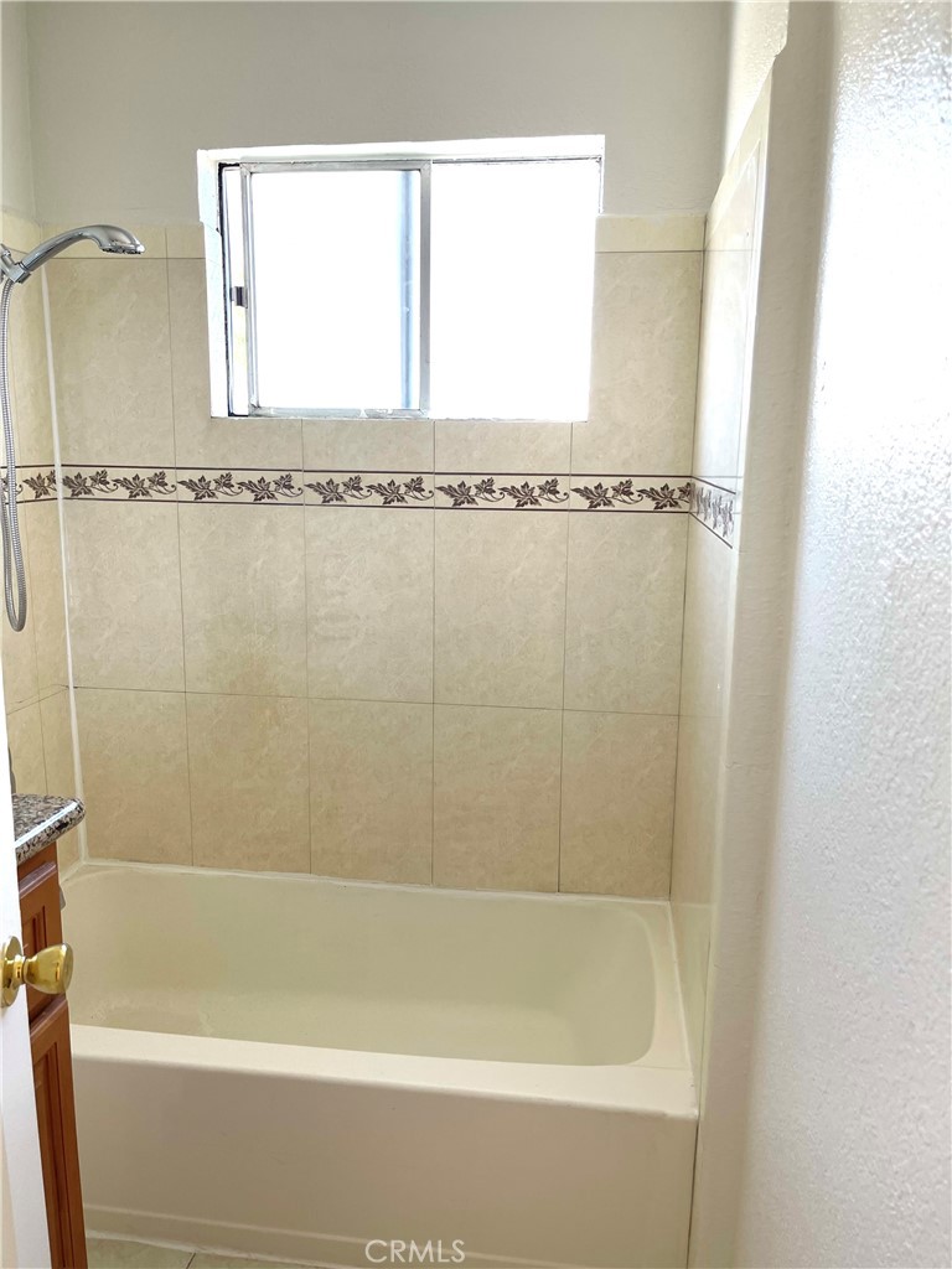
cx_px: 476
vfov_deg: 67.3
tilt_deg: -10.0
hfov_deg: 53.1
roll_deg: +0.8
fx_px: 953
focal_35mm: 26
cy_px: 634
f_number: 1.6
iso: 40
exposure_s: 1/120
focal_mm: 5.1
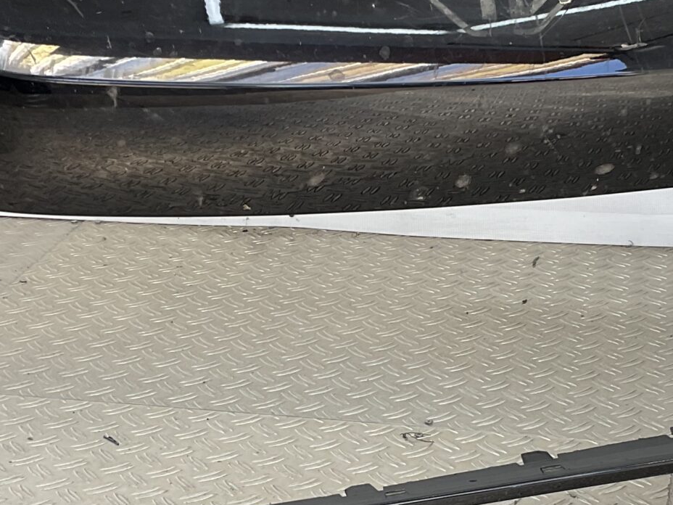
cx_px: 348
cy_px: 334
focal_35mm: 80
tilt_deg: -21.2
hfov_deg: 24.4
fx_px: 1555
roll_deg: -0.4
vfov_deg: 18.4
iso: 20
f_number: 1.8
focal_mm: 3
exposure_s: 1/120
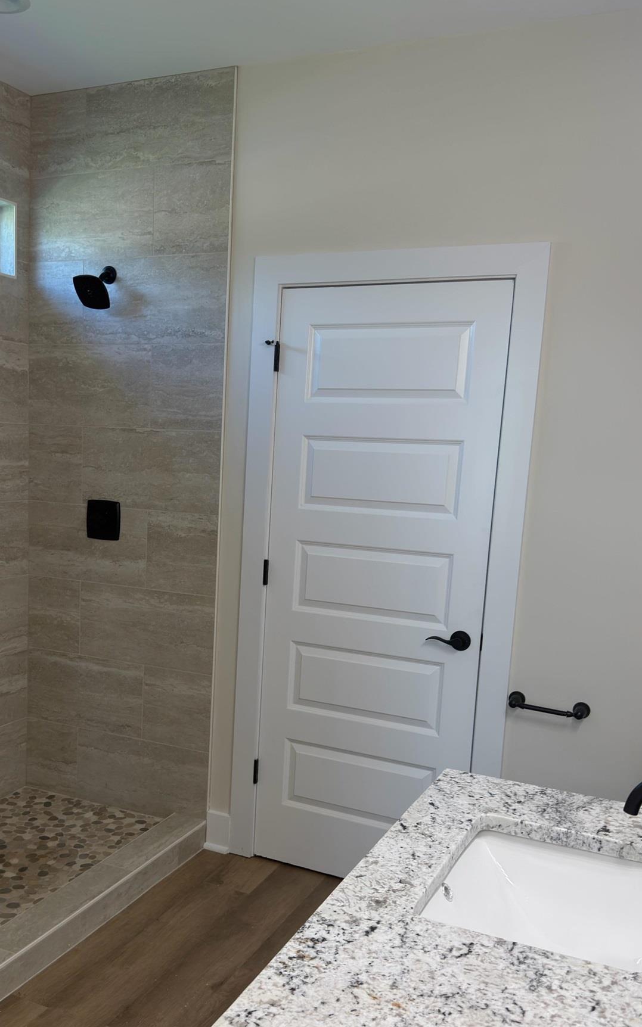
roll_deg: -3.1
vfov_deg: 56.4
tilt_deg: -7.7
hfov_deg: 37.0
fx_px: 952
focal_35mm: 34
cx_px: 229
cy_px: 599
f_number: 1.78
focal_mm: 6.76
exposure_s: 1/161
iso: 100
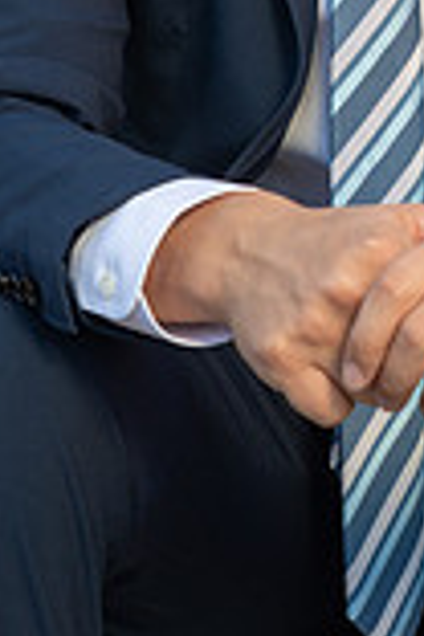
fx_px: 3056
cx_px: 379
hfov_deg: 7.9
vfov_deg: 11.6
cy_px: -204
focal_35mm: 173
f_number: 5.6
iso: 200
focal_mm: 60
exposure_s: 1/200
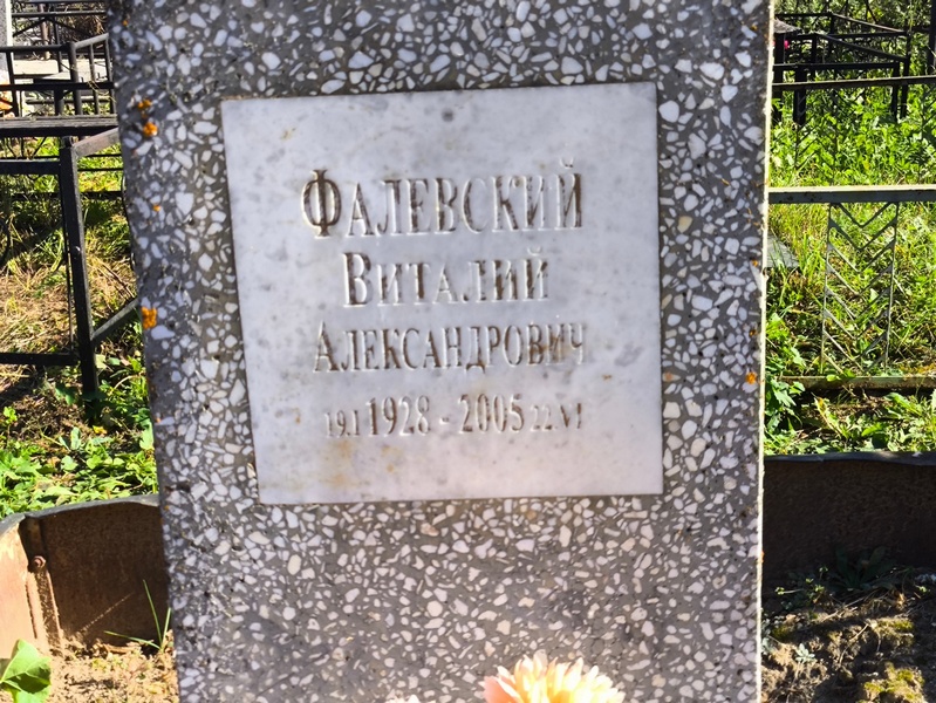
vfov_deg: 29.1
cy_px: 352
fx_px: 1353
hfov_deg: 38.2
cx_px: 468
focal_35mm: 50
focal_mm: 4.71
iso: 50
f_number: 1.7
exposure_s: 1/470
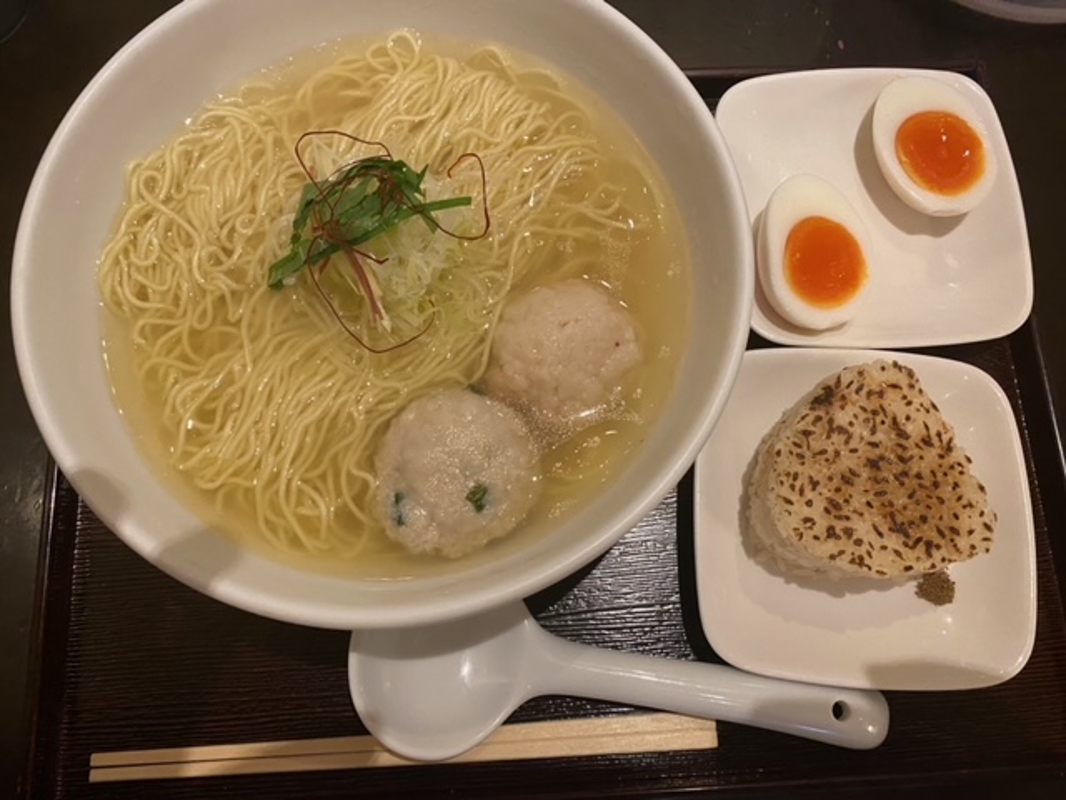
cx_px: 533
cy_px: 400
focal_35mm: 26
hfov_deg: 67.3
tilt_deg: -74.7
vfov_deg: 53.1
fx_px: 801
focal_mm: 4.25
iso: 400
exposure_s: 1/50
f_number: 1.8
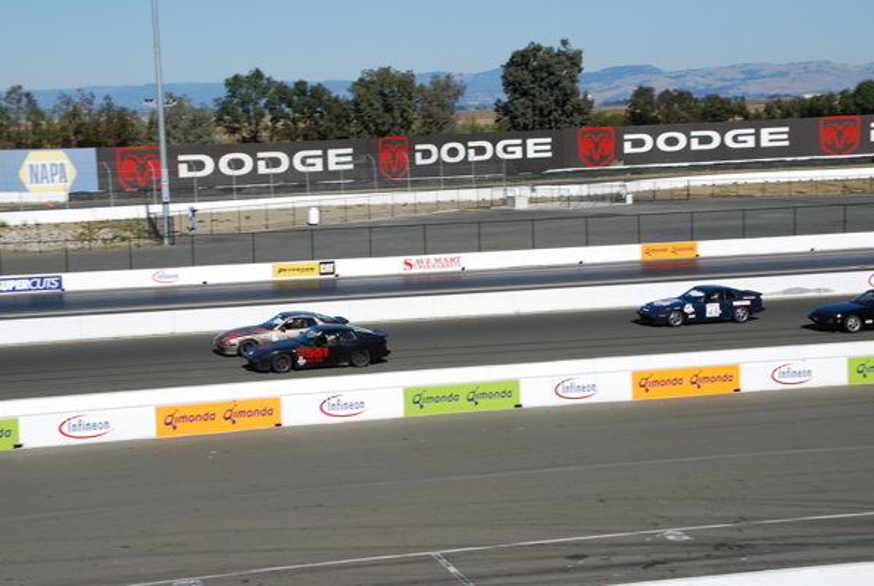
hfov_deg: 28.4
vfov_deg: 19.3
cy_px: 278
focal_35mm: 71
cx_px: 455
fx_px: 1726
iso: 100
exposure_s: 1/250
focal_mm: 44
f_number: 10
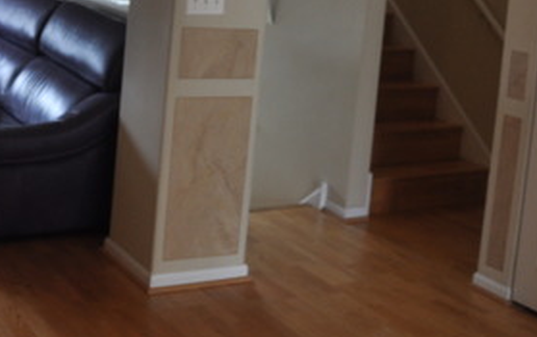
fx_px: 923
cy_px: -59
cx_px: 219
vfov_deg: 19.6
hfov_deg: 32.4
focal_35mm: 63
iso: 400
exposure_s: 1/100
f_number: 5
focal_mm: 18
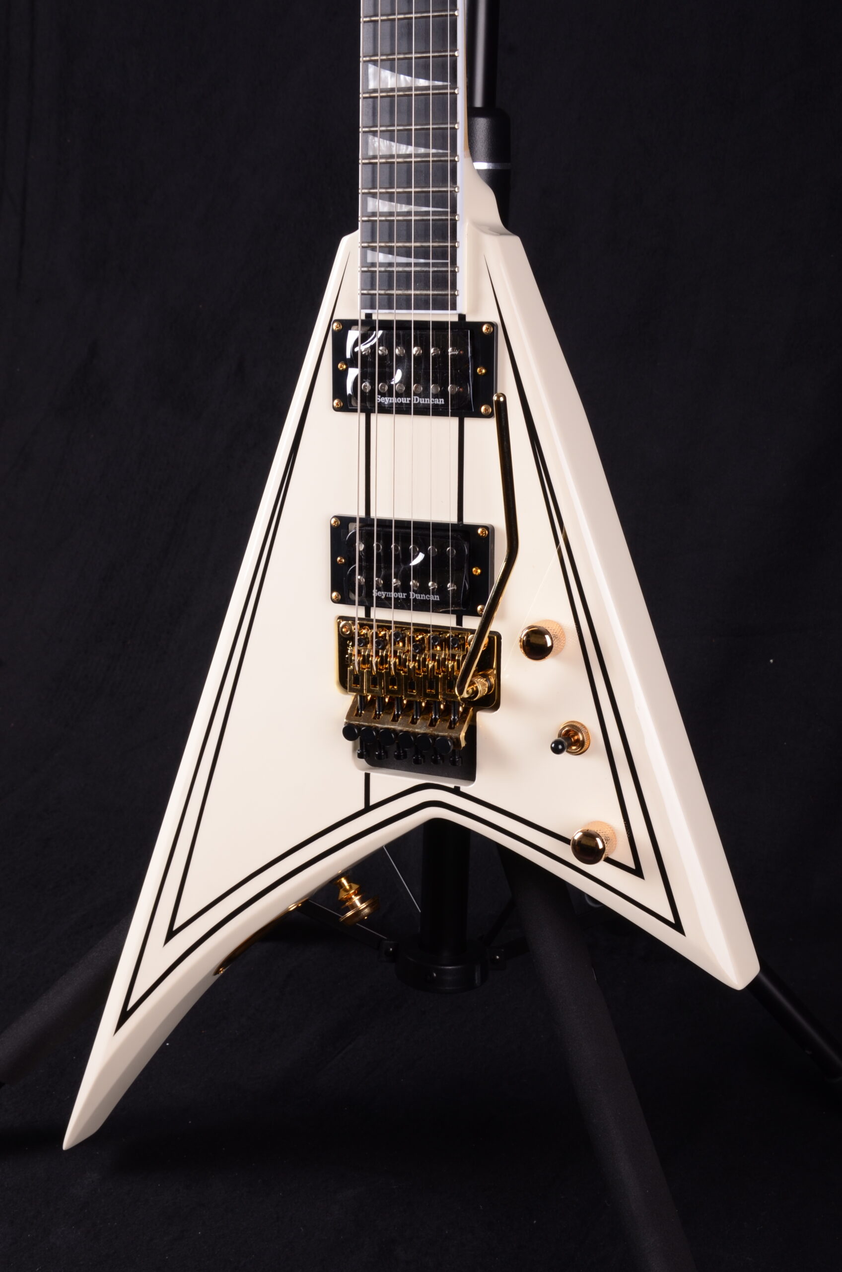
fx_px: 1850
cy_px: 636
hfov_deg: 25.6
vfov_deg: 37.9
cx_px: 421
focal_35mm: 52
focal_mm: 35
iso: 200
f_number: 14
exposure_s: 1/200
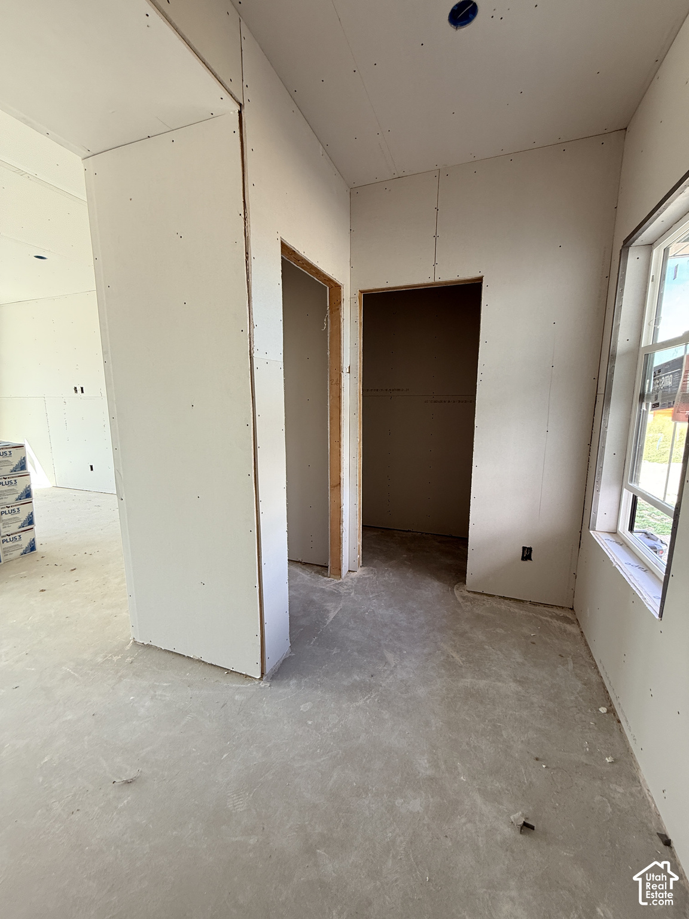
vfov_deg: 102.1
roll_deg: +0.0
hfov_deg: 85.7
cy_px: 460
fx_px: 372
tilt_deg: -8.8
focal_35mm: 14
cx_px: 344
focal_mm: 2.22
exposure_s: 1/99
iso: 100
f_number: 2.2
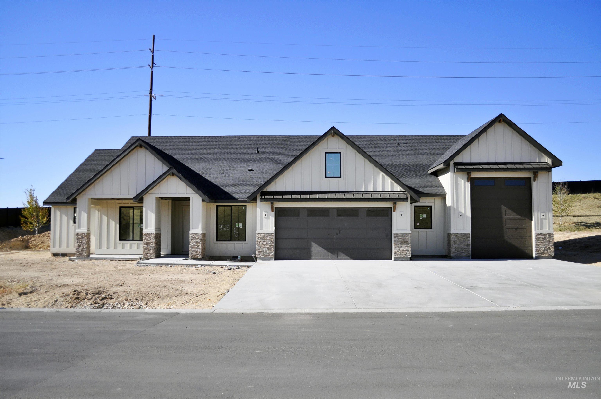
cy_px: 200
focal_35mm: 33
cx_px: 300
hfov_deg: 57.3
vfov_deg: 39.9
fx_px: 550
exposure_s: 1/2000
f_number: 3.8
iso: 200
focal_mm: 22
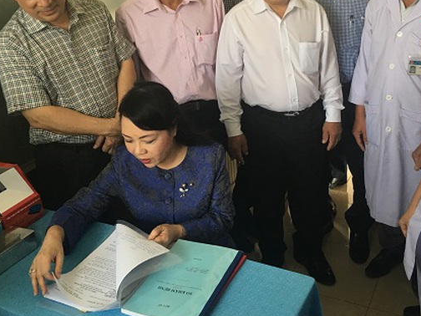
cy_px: 99
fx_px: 511
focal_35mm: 42
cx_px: 256
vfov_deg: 34.0
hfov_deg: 44.5
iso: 50
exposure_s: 1/33
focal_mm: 4.15
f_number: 2.2
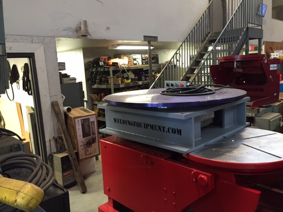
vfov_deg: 48.2
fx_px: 237
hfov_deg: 61.7
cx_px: 142
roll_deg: +3.2
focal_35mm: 29
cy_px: 106
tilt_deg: -8.2
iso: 160
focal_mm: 4.15
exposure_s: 1/30
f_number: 2.2
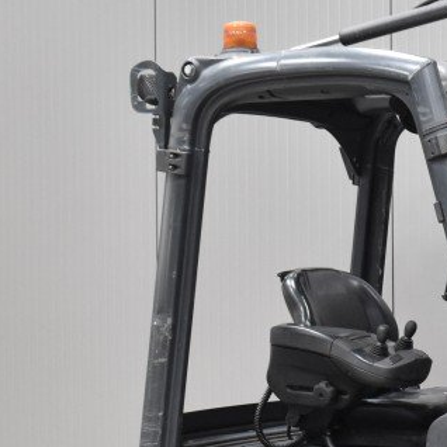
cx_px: 566
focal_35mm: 111
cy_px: 335
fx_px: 1616
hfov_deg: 15.1
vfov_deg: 15.7
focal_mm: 23
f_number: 4.5
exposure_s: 1/30
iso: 1600
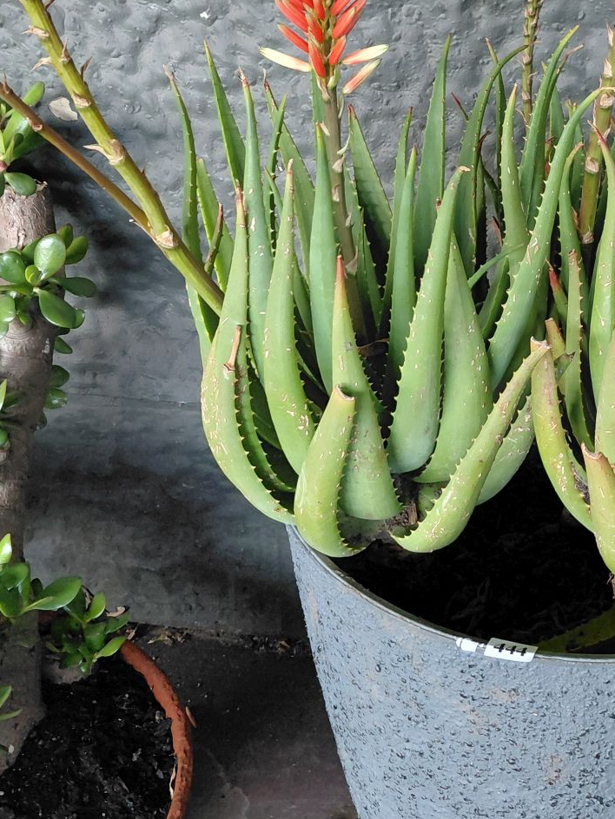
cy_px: 213
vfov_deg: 34.8
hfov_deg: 26.5
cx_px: 492
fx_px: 1279
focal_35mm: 54
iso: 200
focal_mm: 4.69
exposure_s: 1/50.1
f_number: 1.8
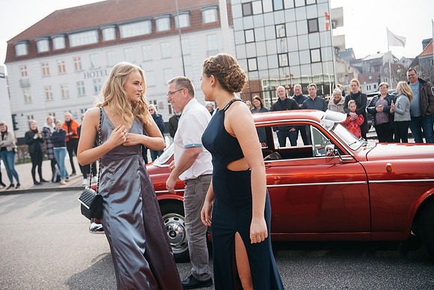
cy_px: 145
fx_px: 434
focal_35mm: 36
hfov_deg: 53.1
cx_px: 217
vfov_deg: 36.9
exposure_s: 1/400
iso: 100
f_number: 4
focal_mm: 36
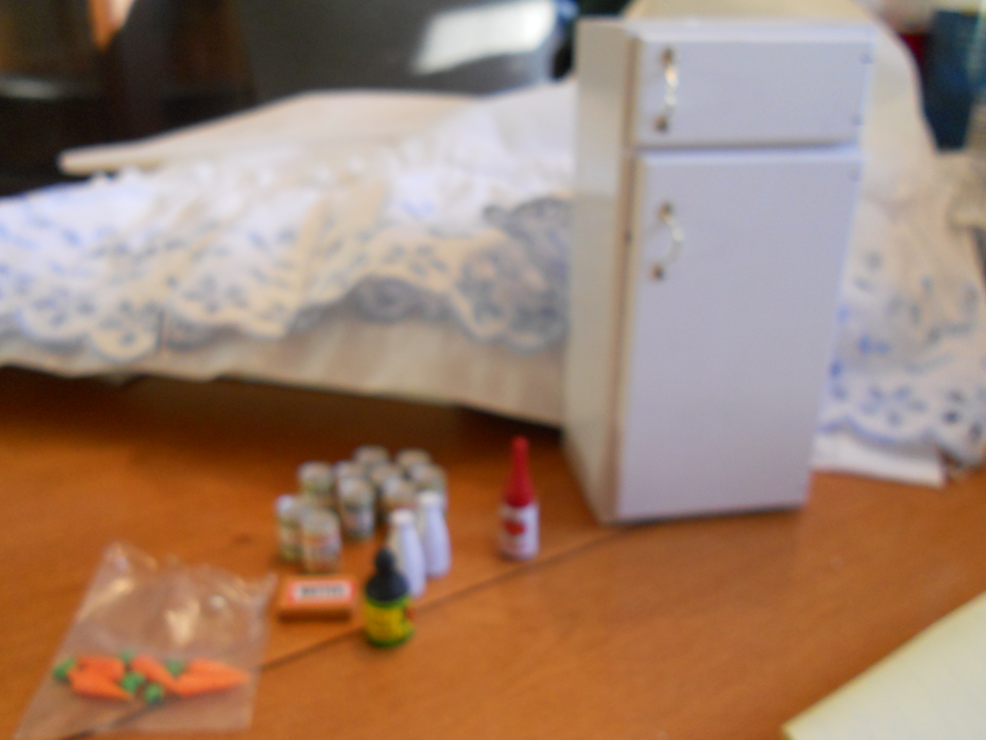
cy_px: 370
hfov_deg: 56.8
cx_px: 493
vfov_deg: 44.2
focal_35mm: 32
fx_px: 911
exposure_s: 1/30
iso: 320
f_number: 3.5
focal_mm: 5.8
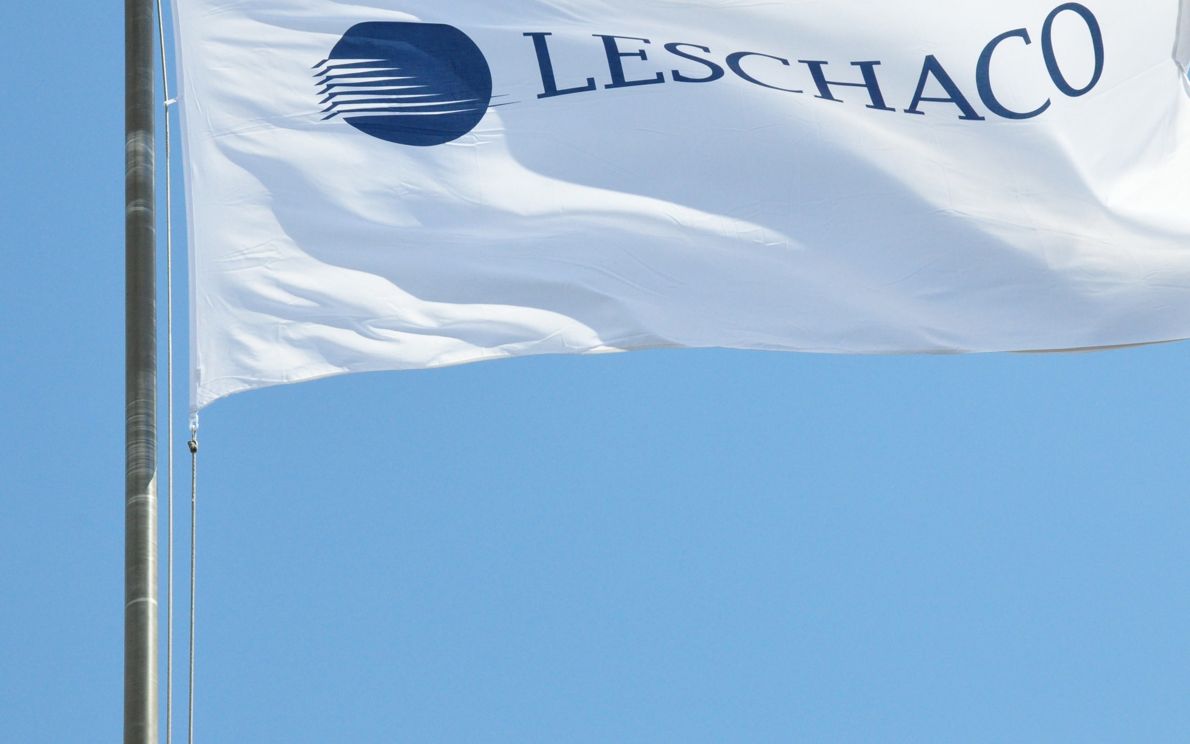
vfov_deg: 12.1
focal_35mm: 108
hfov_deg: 19.3
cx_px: 580
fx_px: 3503
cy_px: 263
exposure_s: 1/1000
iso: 1000
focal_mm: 50
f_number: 16
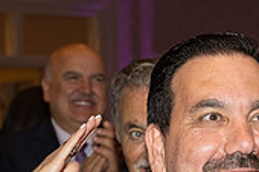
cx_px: 207
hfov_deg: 10.7
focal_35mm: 191
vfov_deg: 7.1
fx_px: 1373
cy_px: 200
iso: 800
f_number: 5.6
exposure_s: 1/100
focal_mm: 56
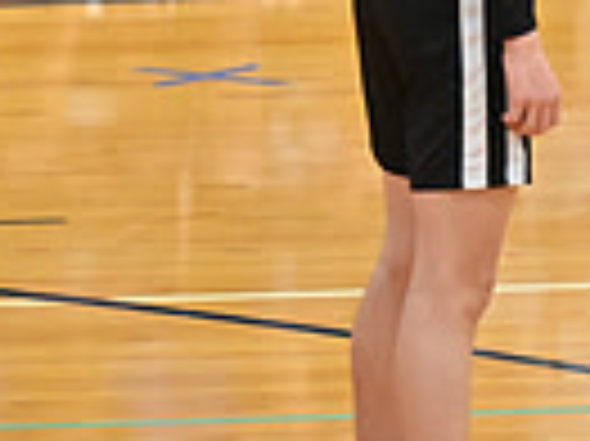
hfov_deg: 2.3
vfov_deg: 1.7
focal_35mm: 851
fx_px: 14491
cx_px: -234
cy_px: -212
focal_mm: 200
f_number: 4
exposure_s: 1/800
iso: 4500
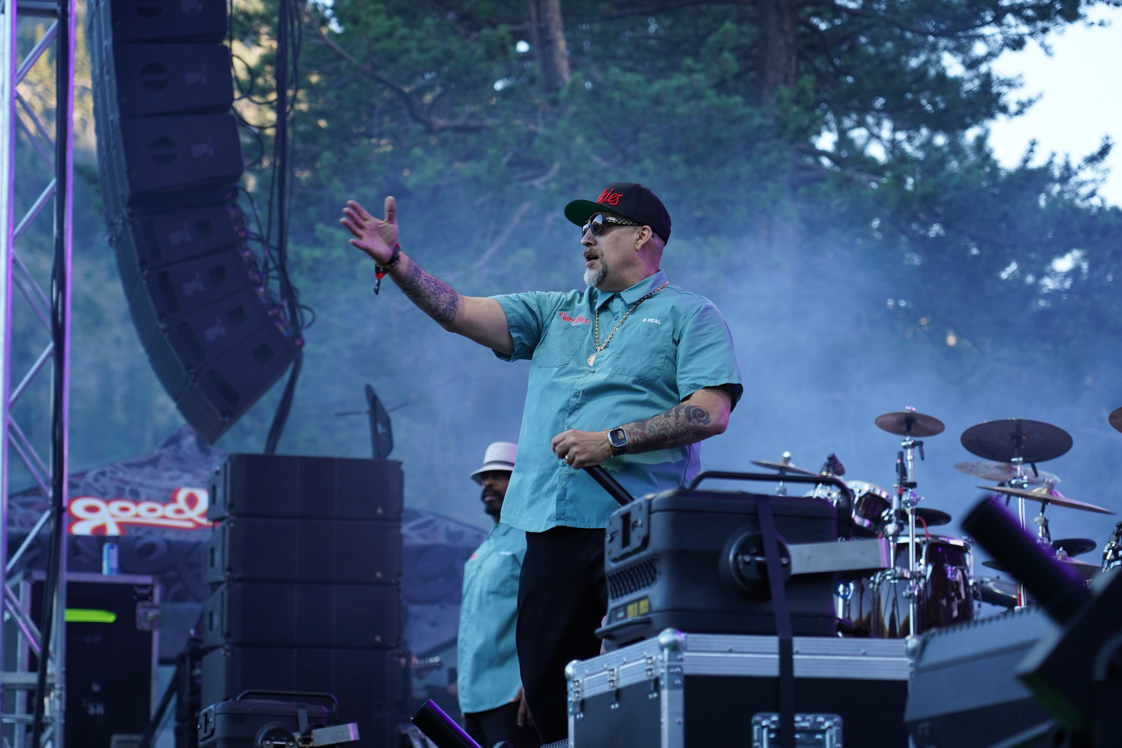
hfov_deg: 19.5
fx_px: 3272
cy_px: 374
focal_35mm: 105
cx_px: 561
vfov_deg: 13.0
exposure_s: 1/160
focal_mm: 105
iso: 250
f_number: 4
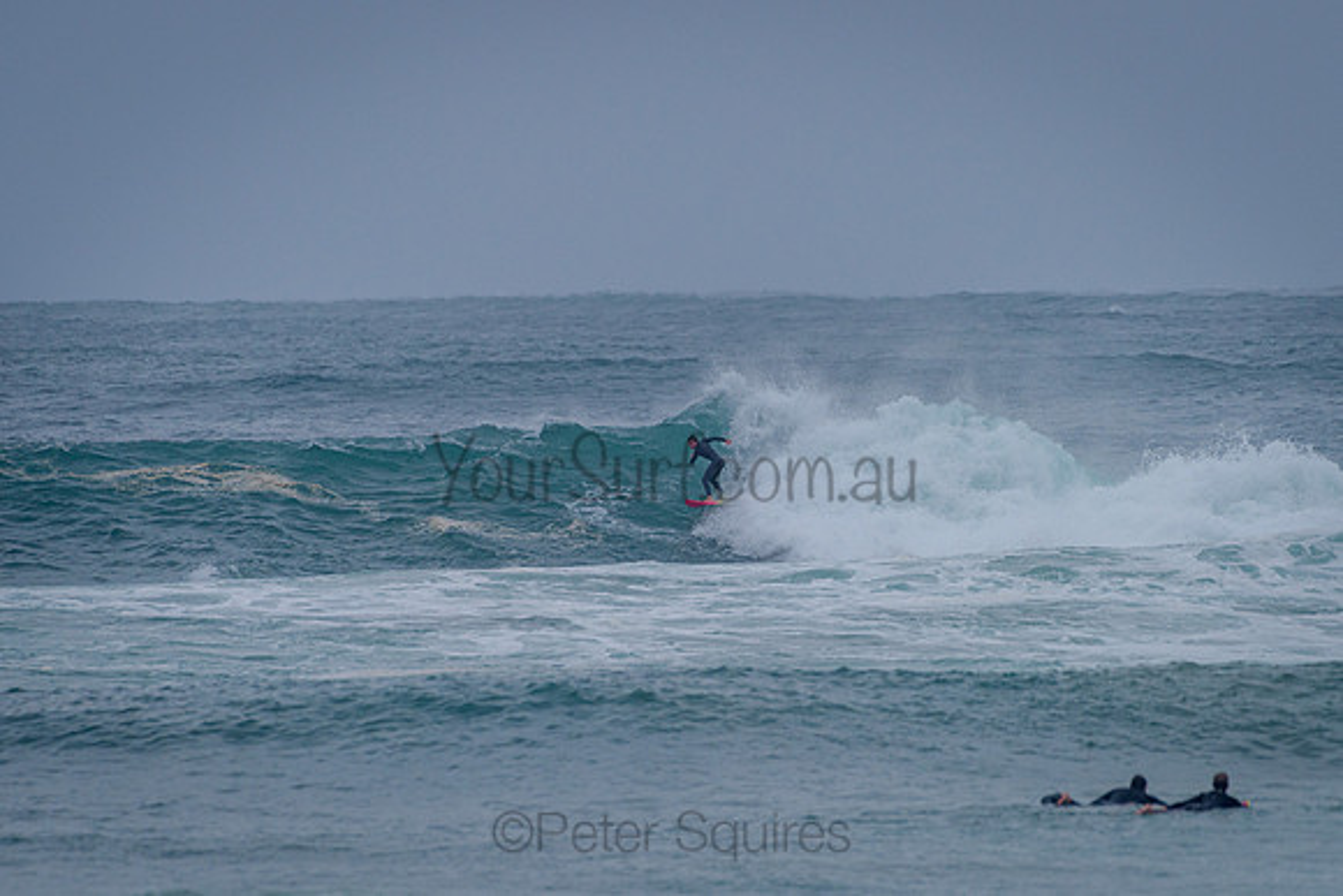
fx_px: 22855
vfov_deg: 2.2
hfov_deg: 3.4
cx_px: 672
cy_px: 448
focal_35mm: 613
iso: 560
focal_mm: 500
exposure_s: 1/2000
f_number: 5.6
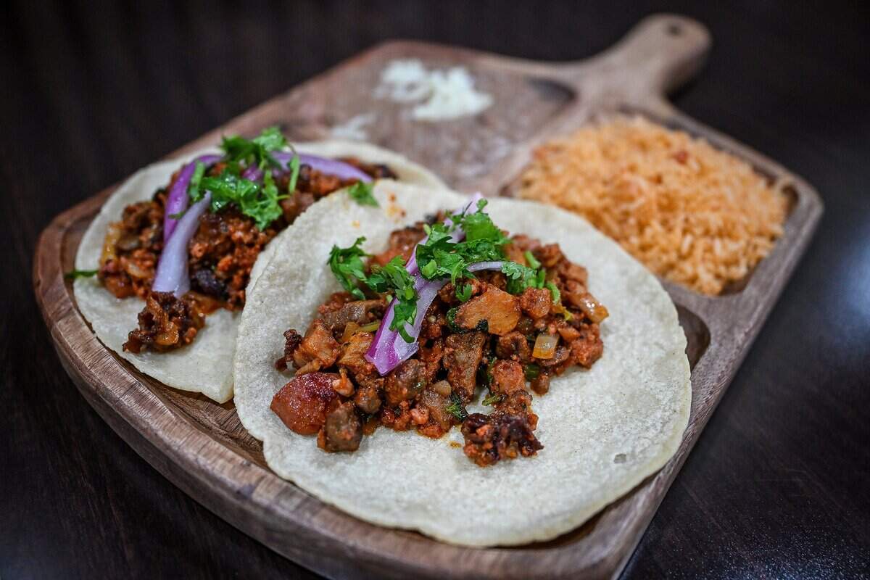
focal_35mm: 32
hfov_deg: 58.0
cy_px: 290
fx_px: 785
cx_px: 435
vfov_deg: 40.5
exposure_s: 1/200
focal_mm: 32.5
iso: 2200
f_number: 3.2
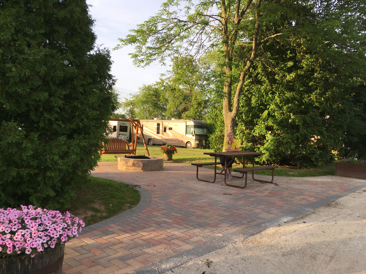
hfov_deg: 61.7
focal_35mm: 29
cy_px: 137
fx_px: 307
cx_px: 183
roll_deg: -2.2
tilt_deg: -1.7
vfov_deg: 48.2
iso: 25
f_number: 2.2
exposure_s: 1/255
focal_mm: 4.15
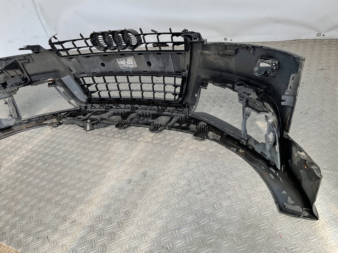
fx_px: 283
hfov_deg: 61.7
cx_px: 169
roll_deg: +12.9
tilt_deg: -34.5
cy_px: 126
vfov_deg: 48.2
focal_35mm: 29
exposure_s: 1/355
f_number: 1.8
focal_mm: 3
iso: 16
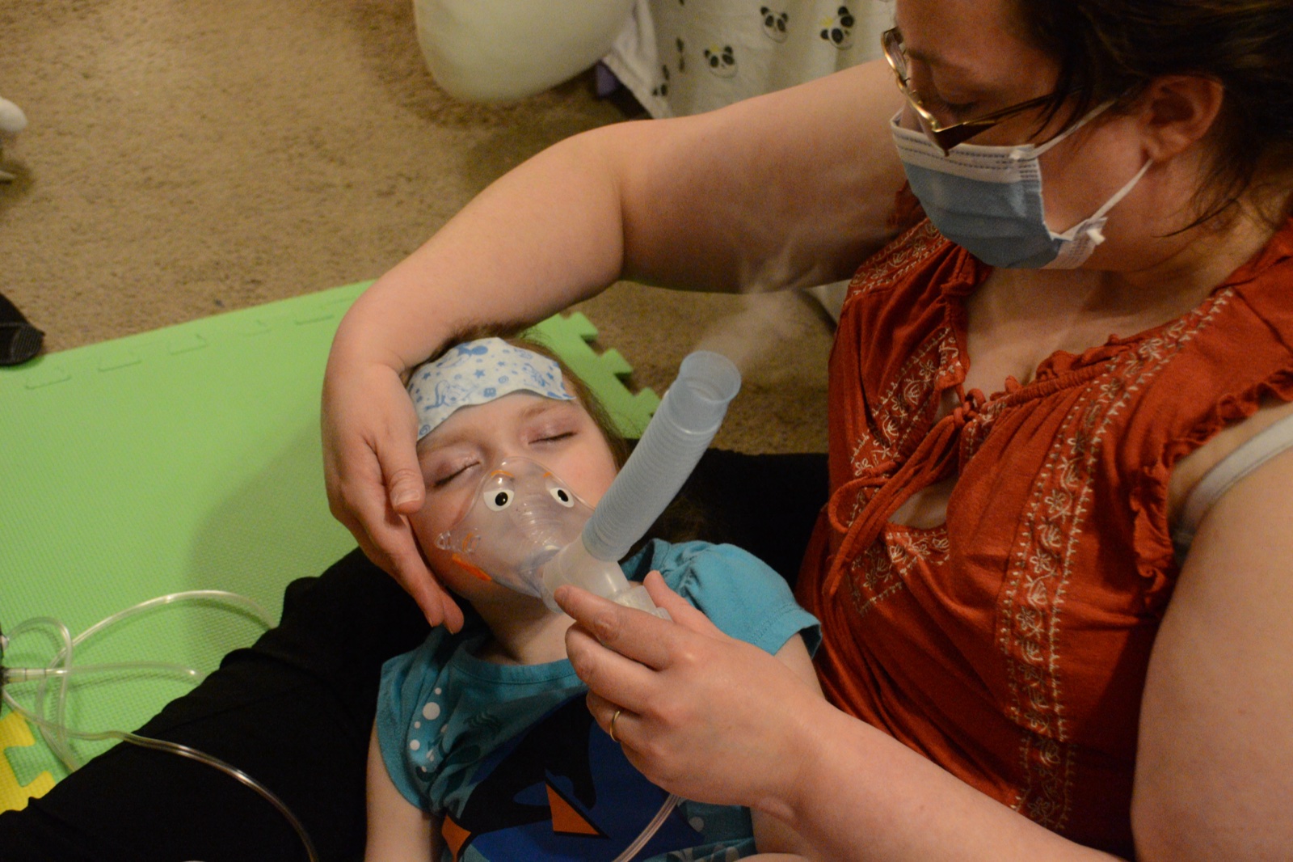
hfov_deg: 43.6
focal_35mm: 45
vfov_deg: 29.9
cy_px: 431
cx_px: 646
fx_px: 1616
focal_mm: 30
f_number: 4.5
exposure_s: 1/125
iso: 3200
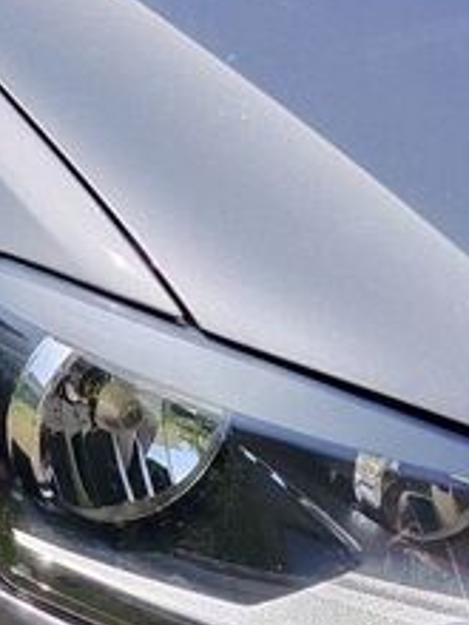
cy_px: 51
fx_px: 2475
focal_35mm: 137
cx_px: 242
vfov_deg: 14.2
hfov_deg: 10.8
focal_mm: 5.25
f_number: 4
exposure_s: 1/993
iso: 100
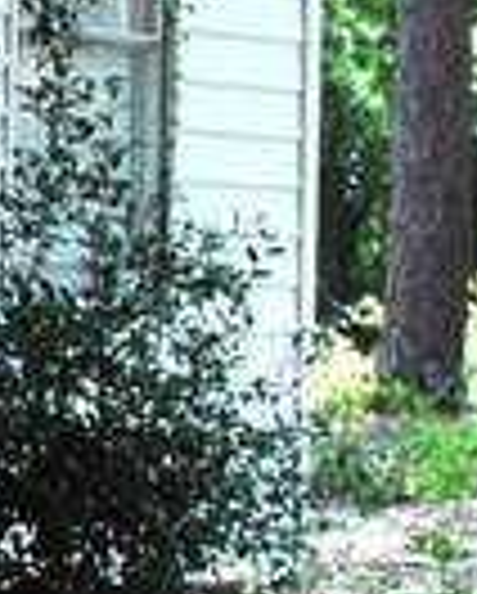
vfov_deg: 6.2
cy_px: 142
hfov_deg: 4.2
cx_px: -2187
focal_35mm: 310
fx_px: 5458
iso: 140
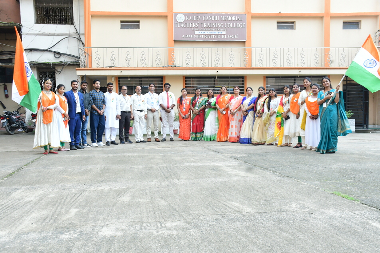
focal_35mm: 34
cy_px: 126
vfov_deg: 38.9
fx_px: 359
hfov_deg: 55.8
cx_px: 190
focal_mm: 23
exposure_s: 1/160
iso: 640
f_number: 7.1
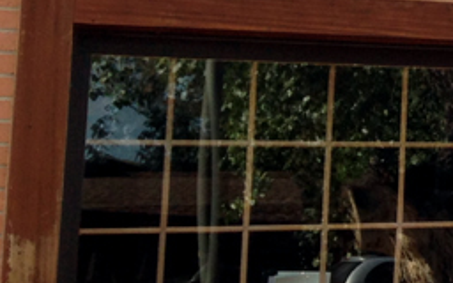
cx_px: 899
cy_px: -7
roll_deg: +1.4
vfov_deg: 9.3
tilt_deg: +7.3
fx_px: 1728
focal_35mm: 140
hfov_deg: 13.0
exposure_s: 1/371
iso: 50
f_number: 2.4
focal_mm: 4.12
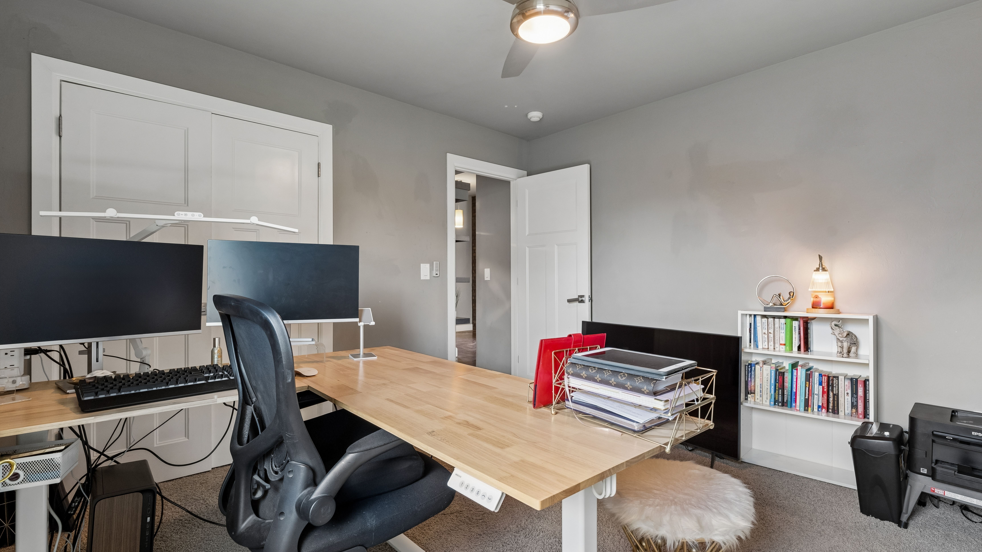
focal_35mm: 17
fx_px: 443
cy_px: 277
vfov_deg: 63.9
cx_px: 494
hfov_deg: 95.9
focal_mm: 16
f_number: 8
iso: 800
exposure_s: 1/25
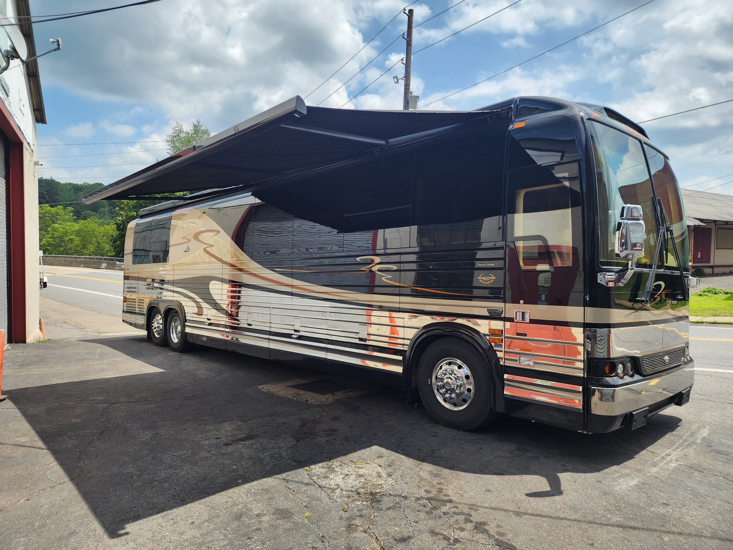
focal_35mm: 23
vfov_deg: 58.9
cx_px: 366
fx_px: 487
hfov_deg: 73.9
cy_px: 275
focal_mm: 6.4
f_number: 1.8
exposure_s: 1/957
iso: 12
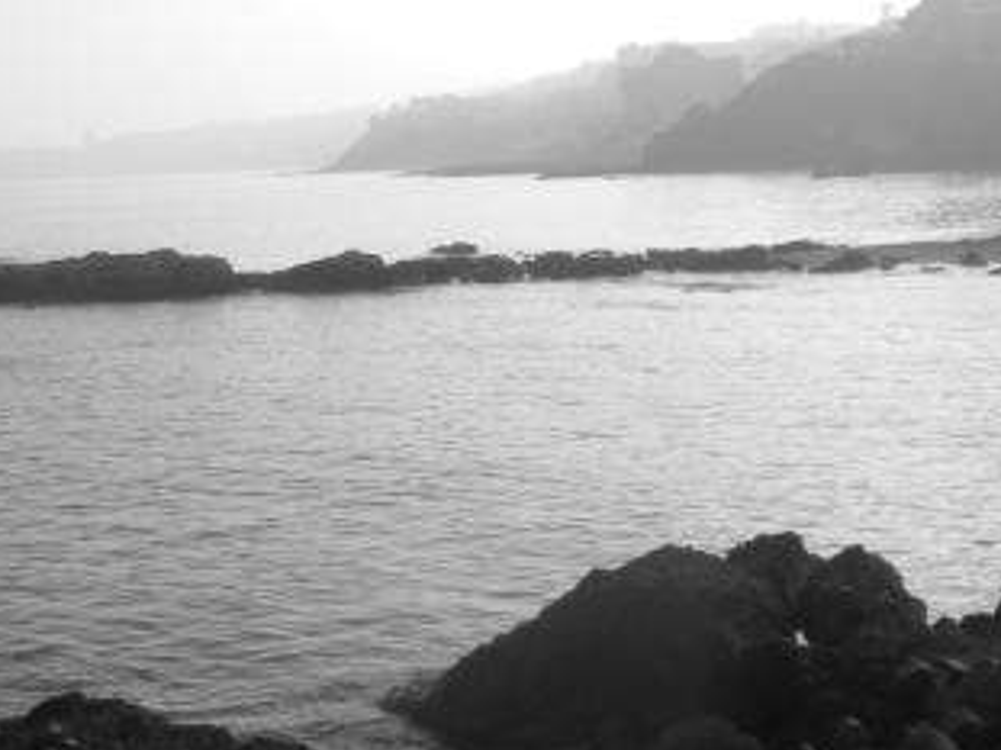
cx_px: 216
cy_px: 299
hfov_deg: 26.6
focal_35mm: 72
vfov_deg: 20.4
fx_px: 2081
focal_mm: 6.3
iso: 80
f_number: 4.6
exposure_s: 1/850
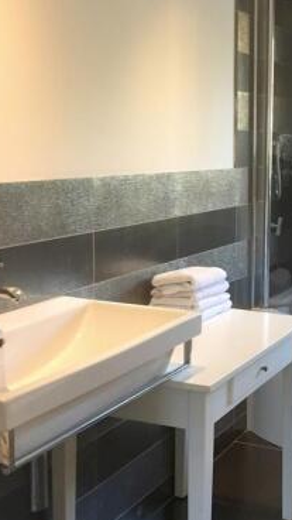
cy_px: 240
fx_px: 688
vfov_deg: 41.3
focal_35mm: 50
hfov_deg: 22.5
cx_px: 328
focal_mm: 4.15
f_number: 2.2
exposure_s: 1/33
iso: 125
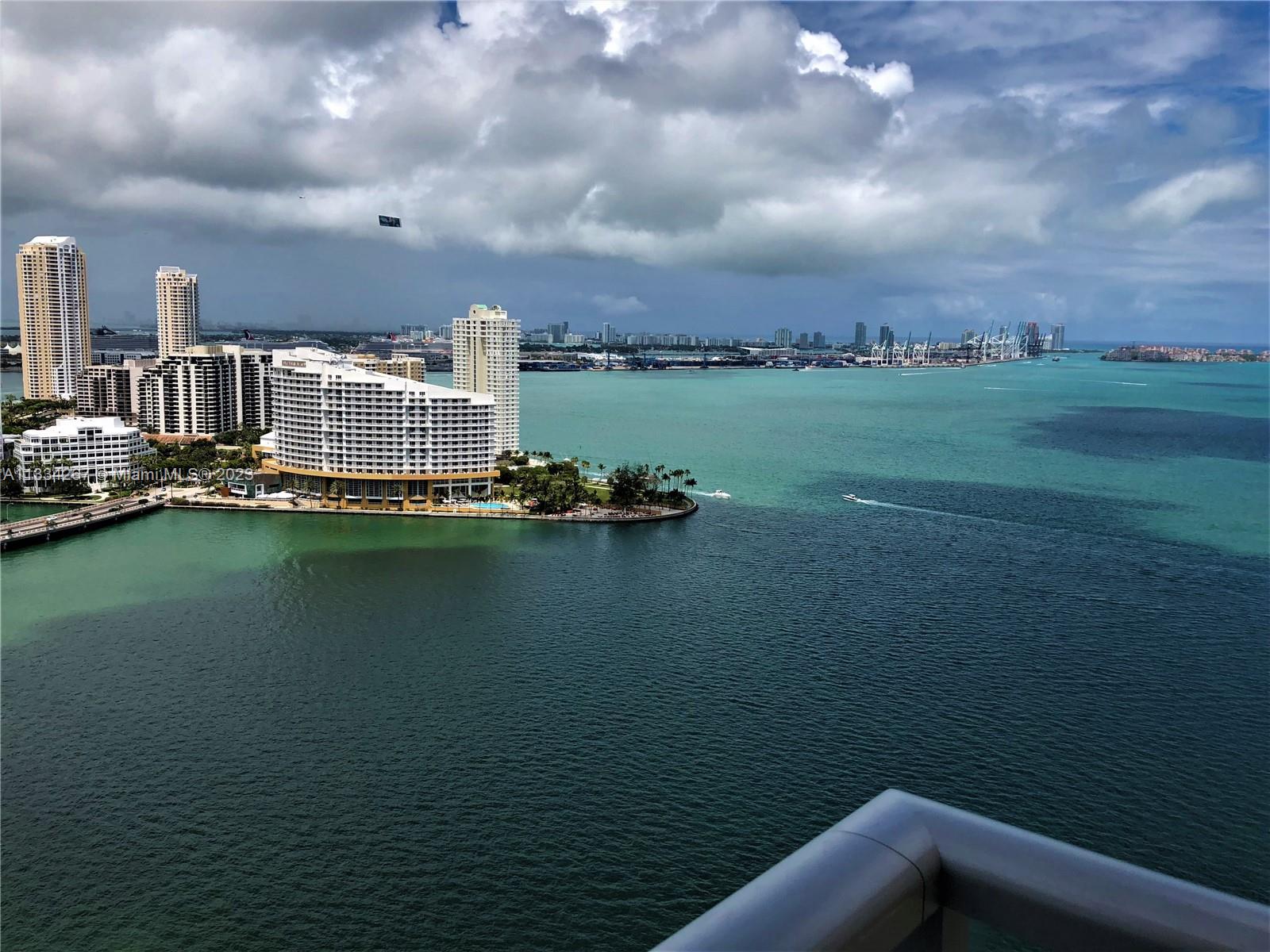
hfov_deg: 63.4
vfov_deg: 49.7
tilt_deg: -7.4
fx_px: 1027
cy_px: 476
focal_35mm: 28
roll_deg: -2.3
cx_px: 635
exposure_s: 1/3745
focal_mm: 3.99
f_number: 1.8
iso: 20
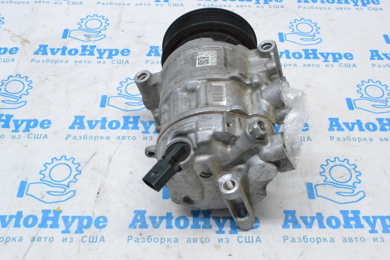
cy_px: 130
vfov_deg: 31.9
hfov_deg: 46.4
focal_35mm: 42
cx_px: 195
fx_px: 455
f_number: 13
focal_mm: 28
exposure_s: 1/100
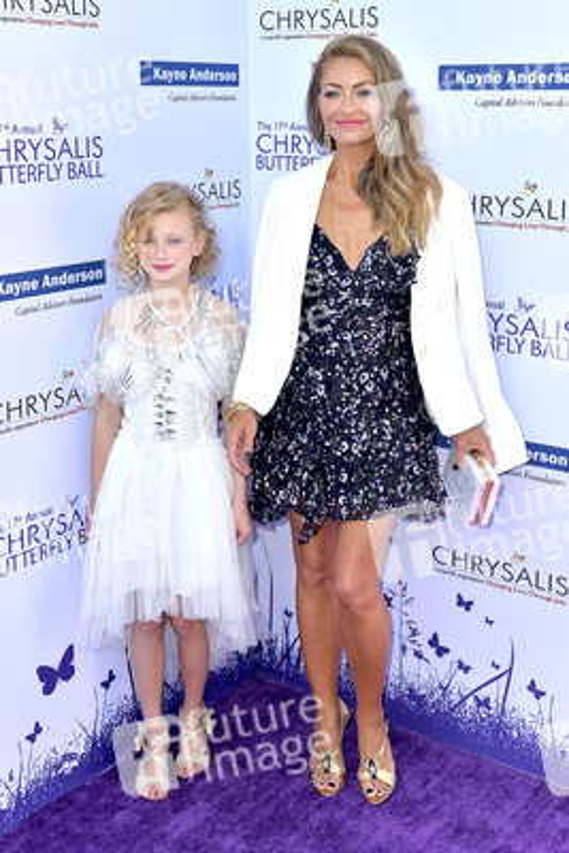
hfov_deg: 31.9
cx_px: 284
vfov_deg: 46.4
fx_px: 995
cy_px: 426
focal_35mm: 42
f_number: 6.3
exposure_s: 1/250
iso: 200
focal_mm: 42
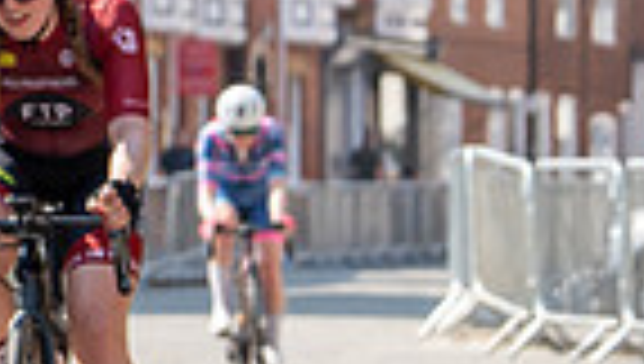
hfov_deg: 4.5
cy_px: -410
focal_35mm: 477
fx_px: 8159
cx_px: -530
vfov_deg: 2.5
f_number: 4.5
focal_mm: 81
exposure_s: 1/1000
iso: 200
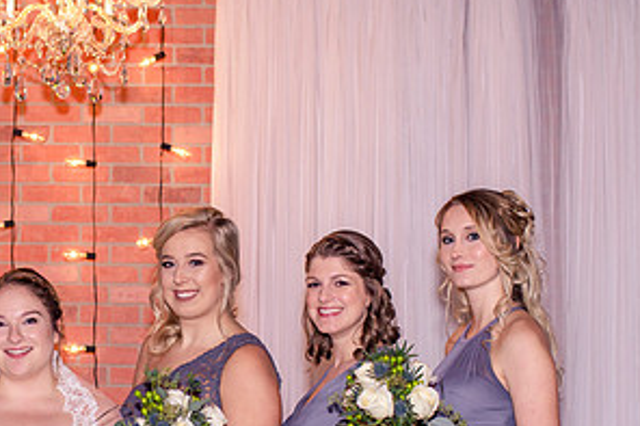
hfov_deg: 19.5
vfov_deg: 13.1
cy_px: 405
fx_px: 1830
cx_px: 86
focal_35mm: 103
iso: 250
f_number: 2.8
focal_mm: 35
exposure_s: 1/250
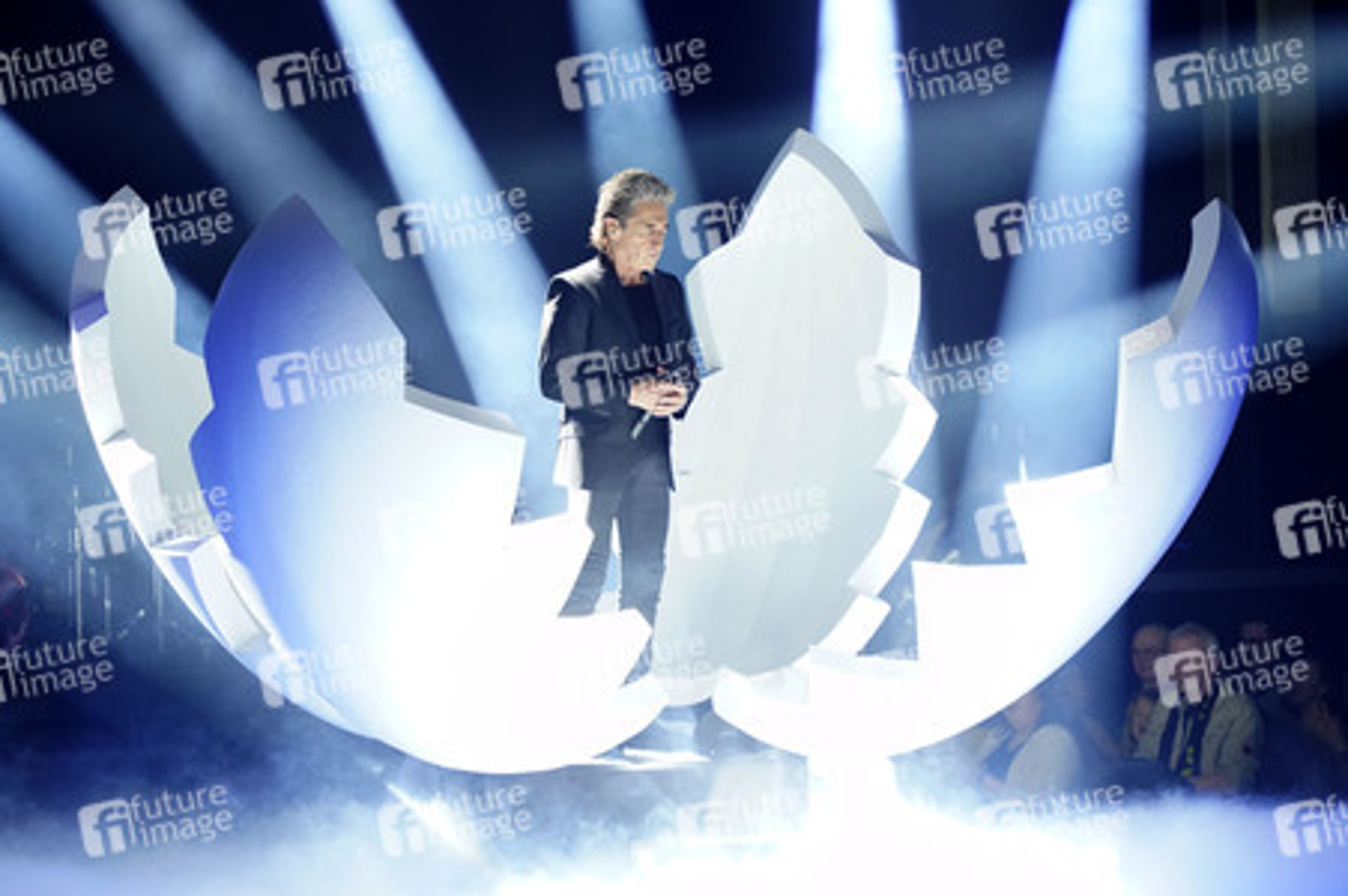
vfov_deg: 13.0
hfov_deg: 19.5
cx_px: 674
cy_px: 448
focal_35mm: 105
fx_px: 3929
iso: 4000
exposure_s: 1/200
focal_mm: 105
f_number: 5
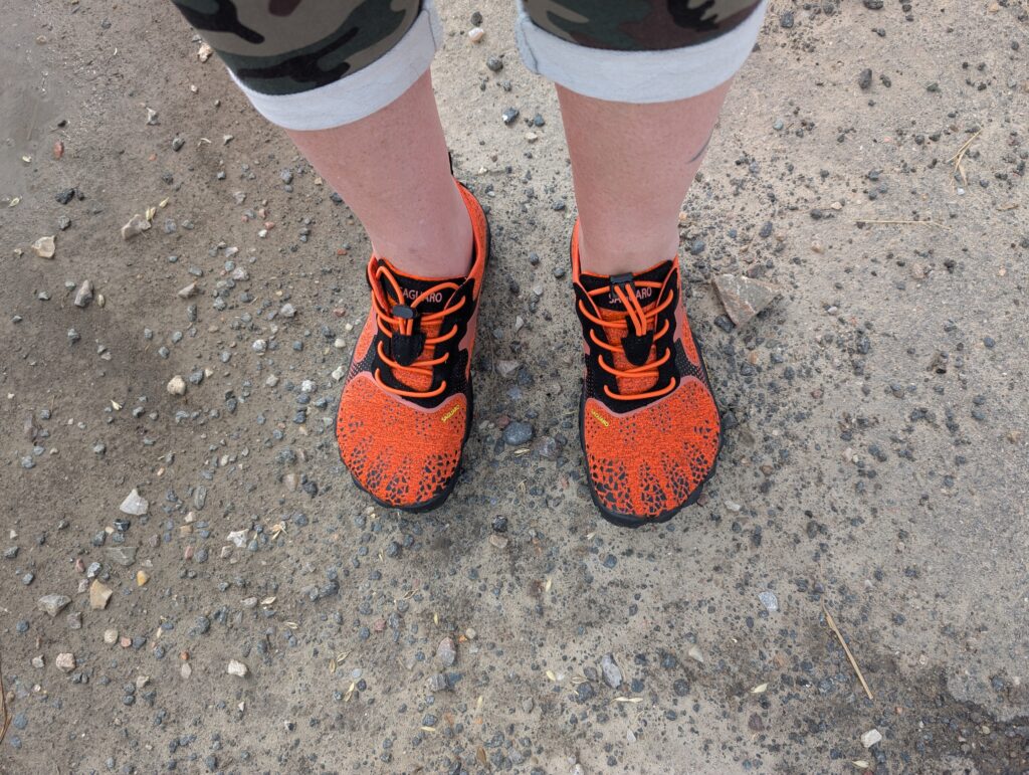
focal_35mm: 24
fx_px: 714
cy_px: 388
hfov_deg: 71.5
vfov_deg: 56.9
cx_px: 514
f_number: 1.68
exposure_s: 1/638
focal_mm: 6.9
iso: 21
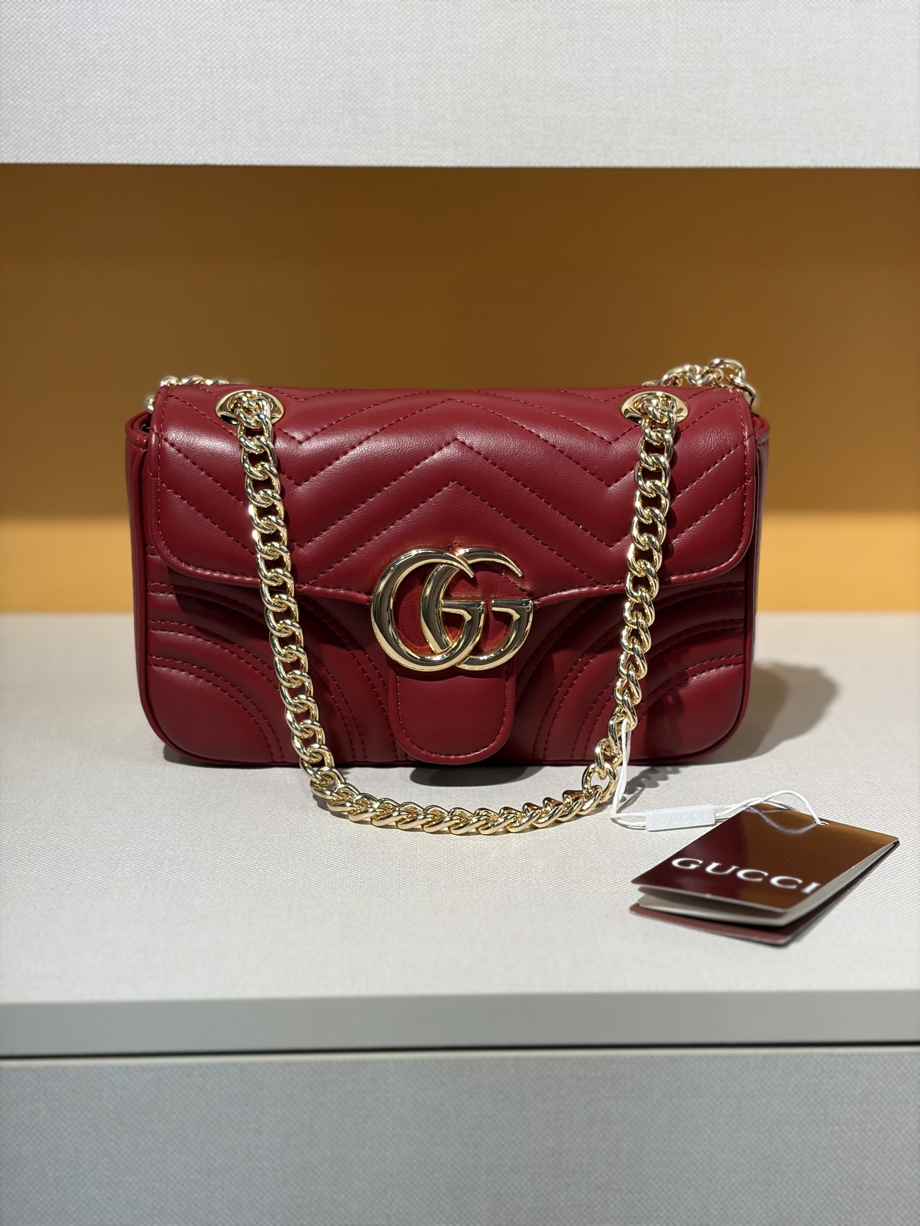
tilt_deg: -13.9
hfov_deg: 28.0
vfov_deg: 36.8
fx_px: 1843
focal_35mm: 52
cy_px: 613
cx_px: 460
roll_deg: -0.2
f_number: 1.6
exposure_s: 1/100
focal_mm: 5.96
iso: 32
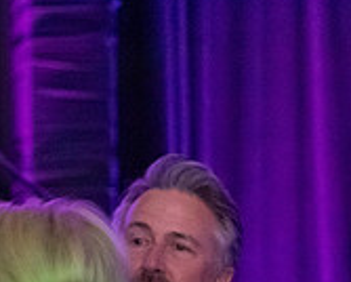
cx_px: -166
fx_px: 5086
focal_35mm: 489
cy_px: 392
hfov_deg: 3.9
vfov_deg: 3.2
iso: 6400
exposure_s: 1/60
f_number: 4.8
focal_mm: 100
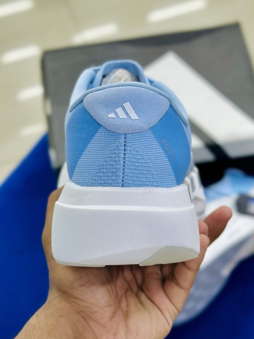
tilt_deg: -57.9
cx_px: 127
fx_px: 470
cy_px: 170
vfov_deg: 39.7
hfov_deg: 30.3
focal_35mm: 48
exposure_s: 1/108
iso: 64
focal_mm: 6.86
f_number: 1.78
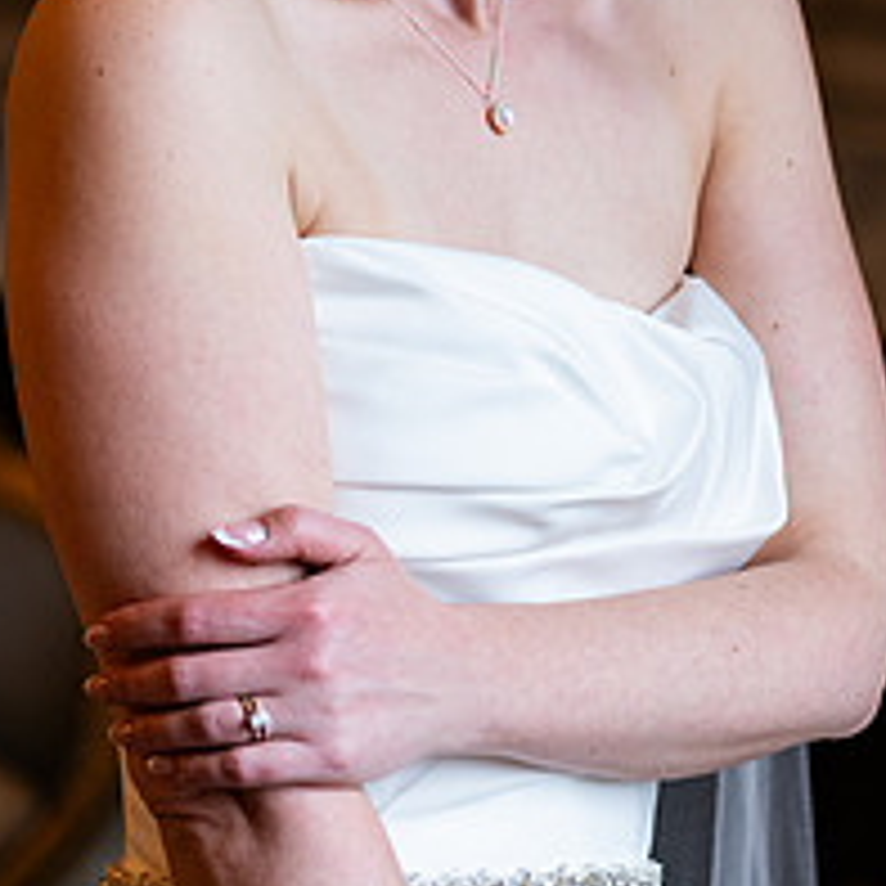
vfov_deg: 7.5
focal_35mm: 233
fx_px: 6747
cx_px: 396
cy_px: 153
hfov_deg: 7.5
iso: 500
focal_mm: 120
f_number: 3.5
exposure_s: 1/160
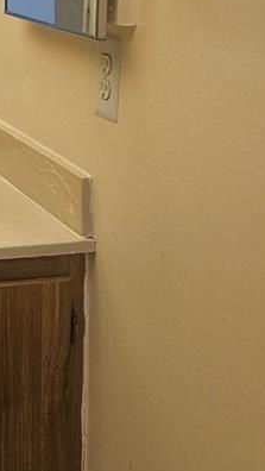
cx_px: -251
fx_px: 949
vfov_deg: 27.5
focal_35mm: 76
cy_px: 127
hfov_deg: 13.7
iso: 320
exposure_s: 1/120
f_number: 1.7
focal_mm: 6.3
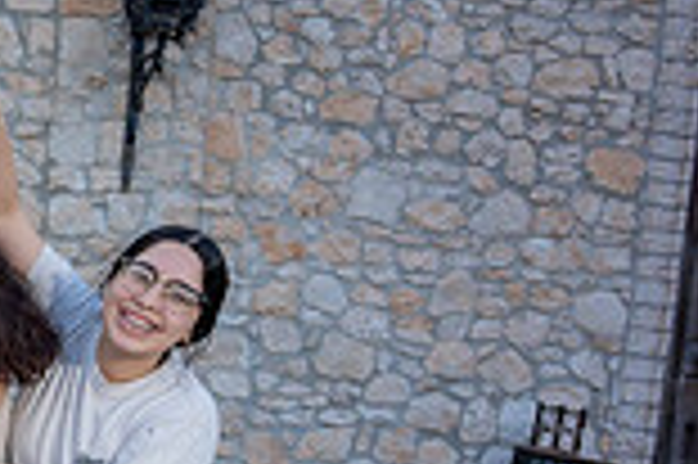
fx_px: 1453
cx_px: -603
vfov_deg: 17.2
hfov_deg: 19.3
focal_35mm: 75
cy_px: 579
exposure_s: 1/400
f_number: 2.8
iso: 125
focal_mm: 20
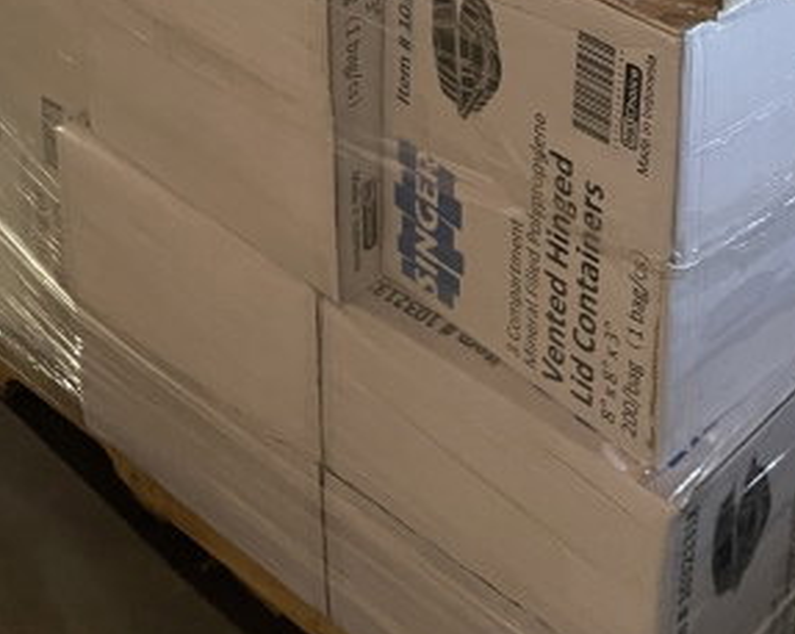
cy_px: -375
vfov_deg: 18.3
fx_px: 1692
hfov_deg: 26.2
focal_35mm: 72
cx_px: 573
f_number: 1.6
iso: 160
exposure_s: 1/60
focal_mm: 4.2
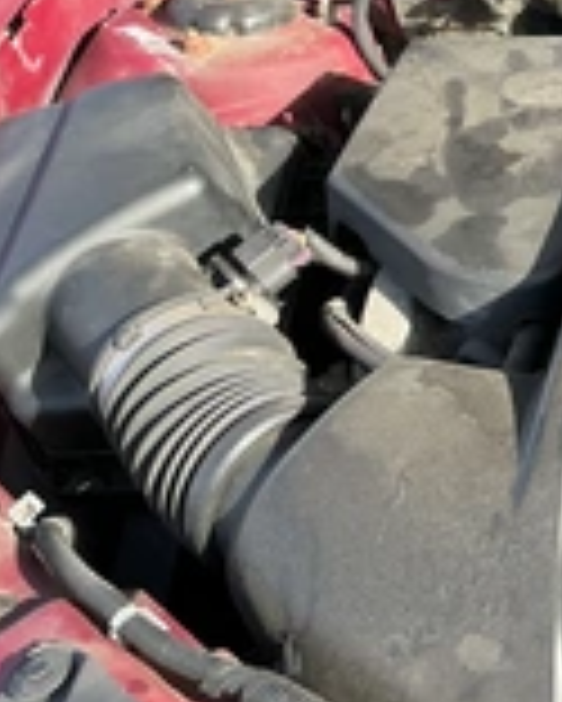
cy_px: 207
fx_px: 1454
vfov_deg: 26.9
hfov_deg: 19.1
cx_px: 854
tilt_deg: -33.4
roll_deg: +2.5
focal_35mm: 70
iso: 20
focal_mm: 3
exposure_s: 1/232
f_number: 1.8
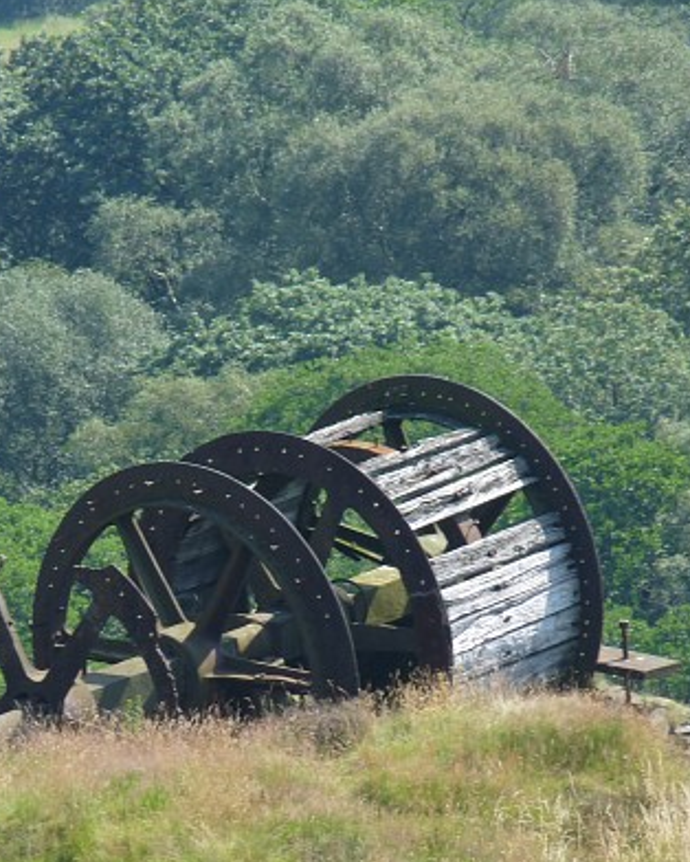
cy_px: 523
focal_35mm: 570
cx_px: 218
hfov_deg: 2.7
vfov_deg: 3.4
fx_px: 14539
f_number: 5
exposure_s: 1/200
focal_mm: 63.6
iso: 100
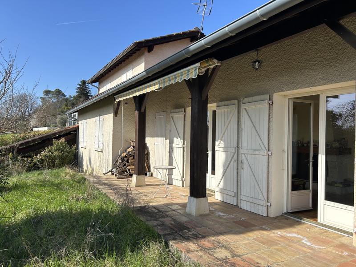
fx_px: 267
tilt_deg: +0.8
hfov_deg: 67.3
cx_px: 178
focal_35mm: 26
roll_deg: -0.8
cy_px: 134
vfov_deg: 53.1
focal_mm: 5.7
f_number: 1.5
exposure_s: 1/3077
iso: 50
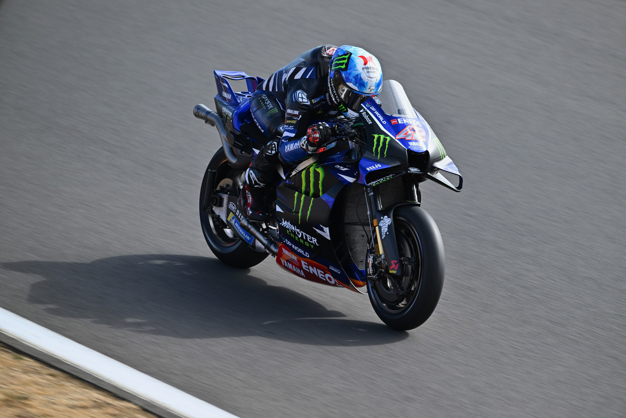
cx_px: 313
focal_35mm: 400
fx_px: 6955
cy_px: 209
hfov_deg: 5.2
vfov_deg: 3.4
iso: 280
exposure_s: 1/800
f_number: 6.3
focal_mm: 400
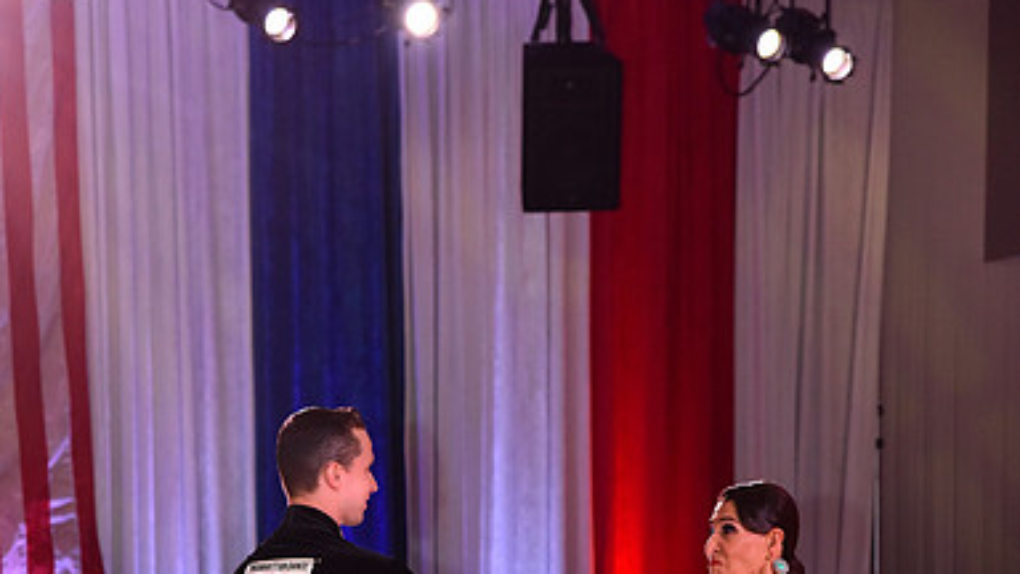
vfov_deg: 7.7
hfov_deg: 13.9
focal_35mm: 155
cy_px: 757
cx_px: 511
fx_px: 4192
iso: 2500
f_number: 6.3
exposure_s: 1/320
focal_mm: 98
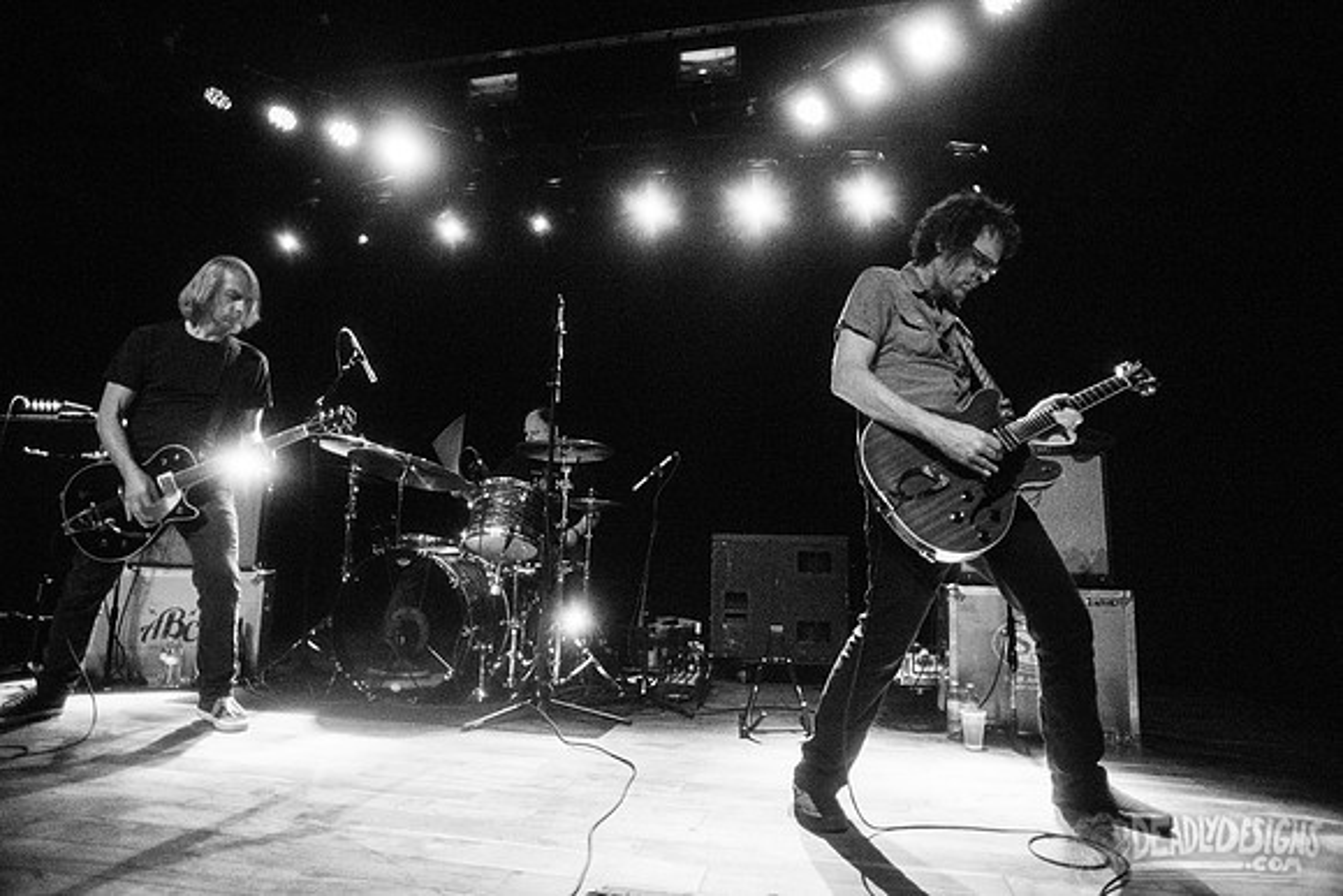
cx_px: 672
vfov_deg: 62.0
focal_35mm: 20
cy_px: 448
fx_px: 746
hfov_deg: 84.0
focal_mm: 20
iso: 6400
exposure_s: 1/60
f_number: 2.8
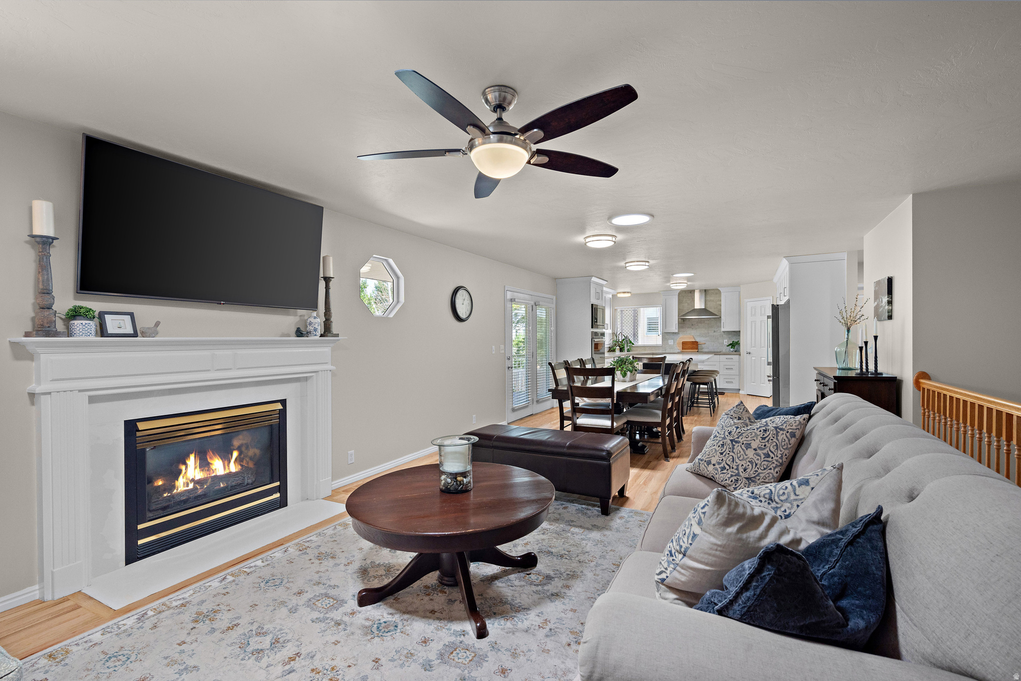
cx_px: 510
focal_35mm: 16
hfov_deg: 96.7
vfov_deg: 73.8
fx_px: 454
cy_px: 340
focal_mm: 16
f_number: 8
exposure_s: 1/5
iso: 500
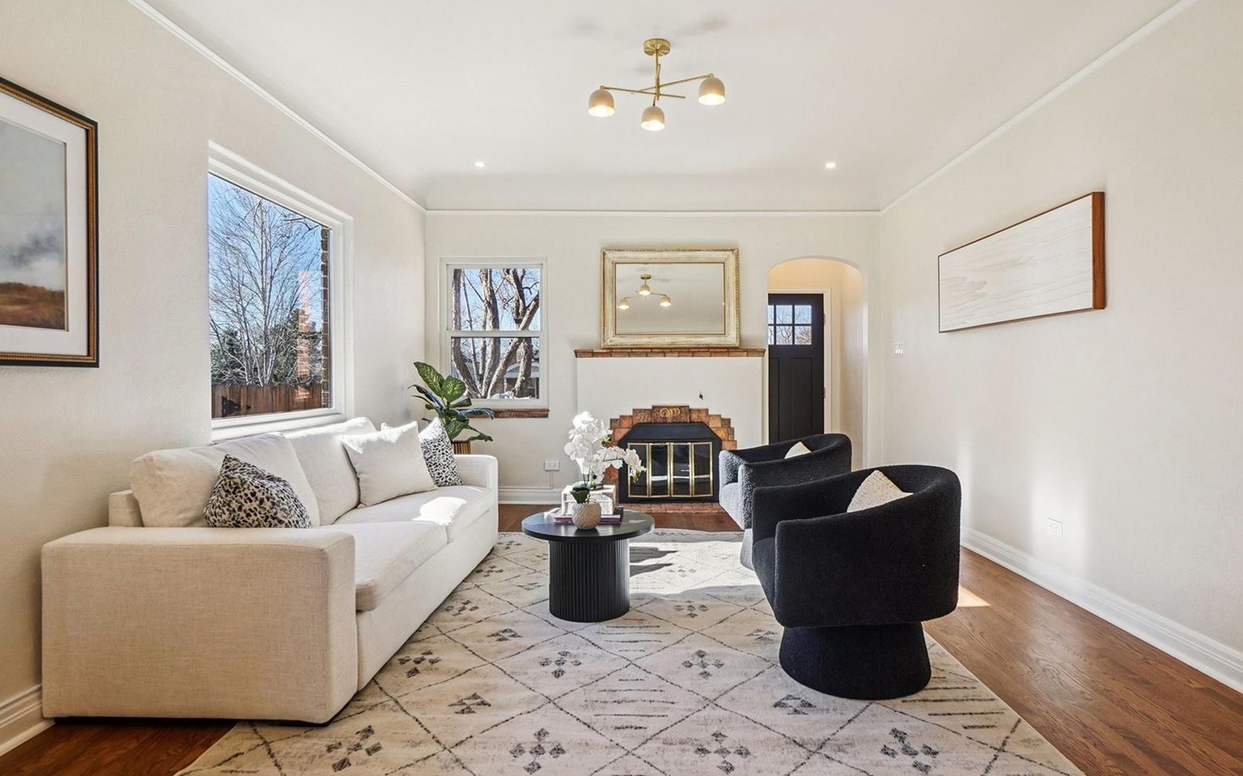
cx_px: 640
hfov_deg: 88.0
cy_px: 400
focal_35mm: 19
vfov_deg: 62.2
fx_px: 644
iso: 100
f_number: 8
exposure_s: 1/30
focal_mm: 12
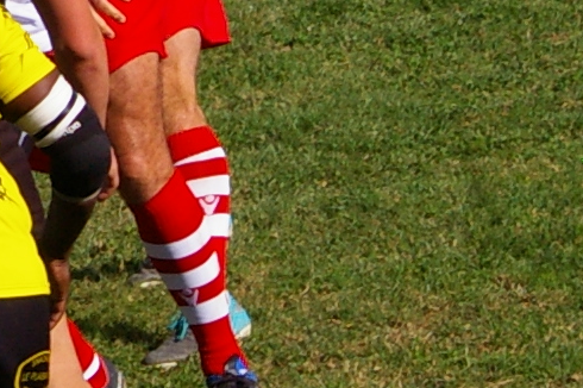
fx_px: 10438
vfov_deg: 2.1
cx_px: -736
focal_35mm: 645
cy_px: -562
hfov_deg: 3.2
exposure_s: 1/750
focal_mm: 70
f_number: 11
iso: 400
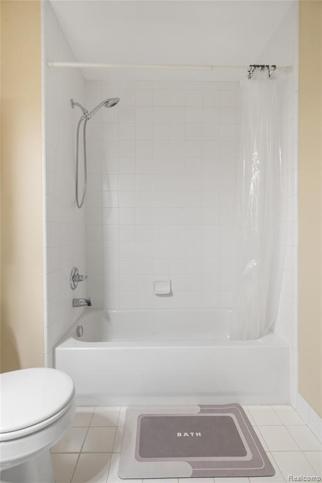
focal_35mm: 17
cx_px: 161
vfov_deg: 93.3
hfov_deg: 70.4
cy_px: 242
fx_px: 228
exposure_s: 1/15
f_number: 9
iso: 320
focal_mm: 17
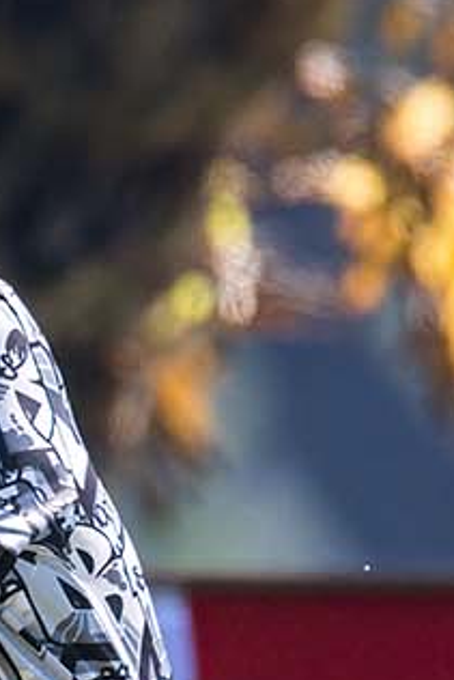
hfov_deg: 0.5
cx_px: -566
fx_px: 55909
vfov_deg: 0.7
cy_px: 848
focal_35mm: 2959
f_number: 8
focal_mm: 650
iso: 1000
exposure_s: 1/2500
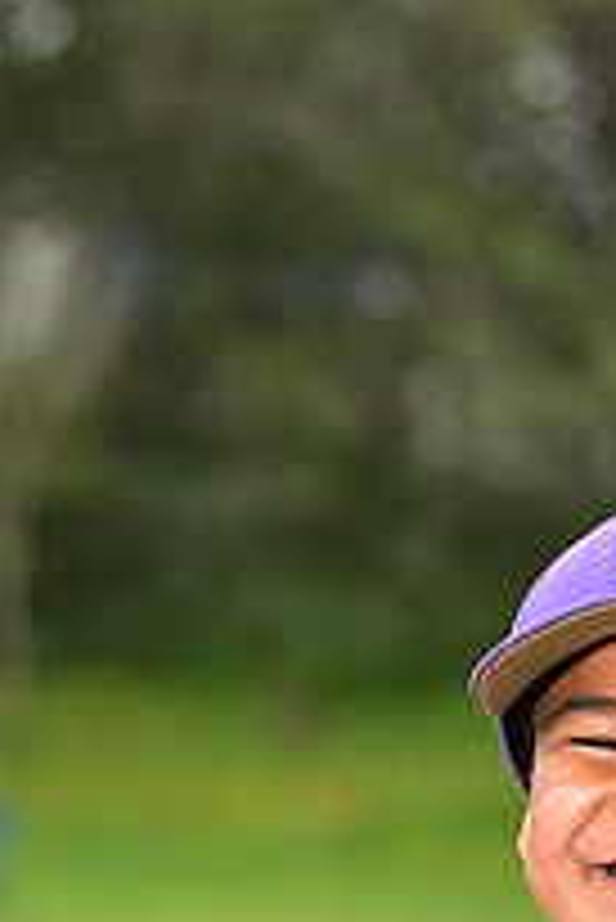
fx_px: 9429
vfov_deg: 5.6
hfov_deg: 3.7
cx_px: 722
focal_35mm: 368
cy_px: 1156
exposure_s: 1/250
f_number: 5
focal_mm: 130
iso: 400
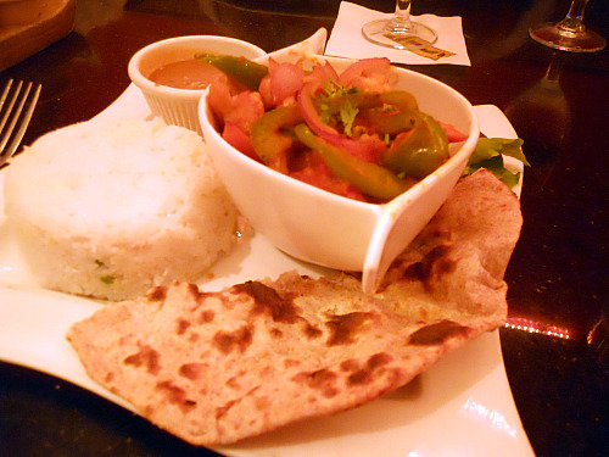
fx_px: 493
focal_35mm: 28
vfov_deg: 49.7
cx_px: 304
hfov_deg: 63.4
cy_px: 228
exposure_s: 1/3
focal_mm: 5
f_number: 2.7
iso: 800
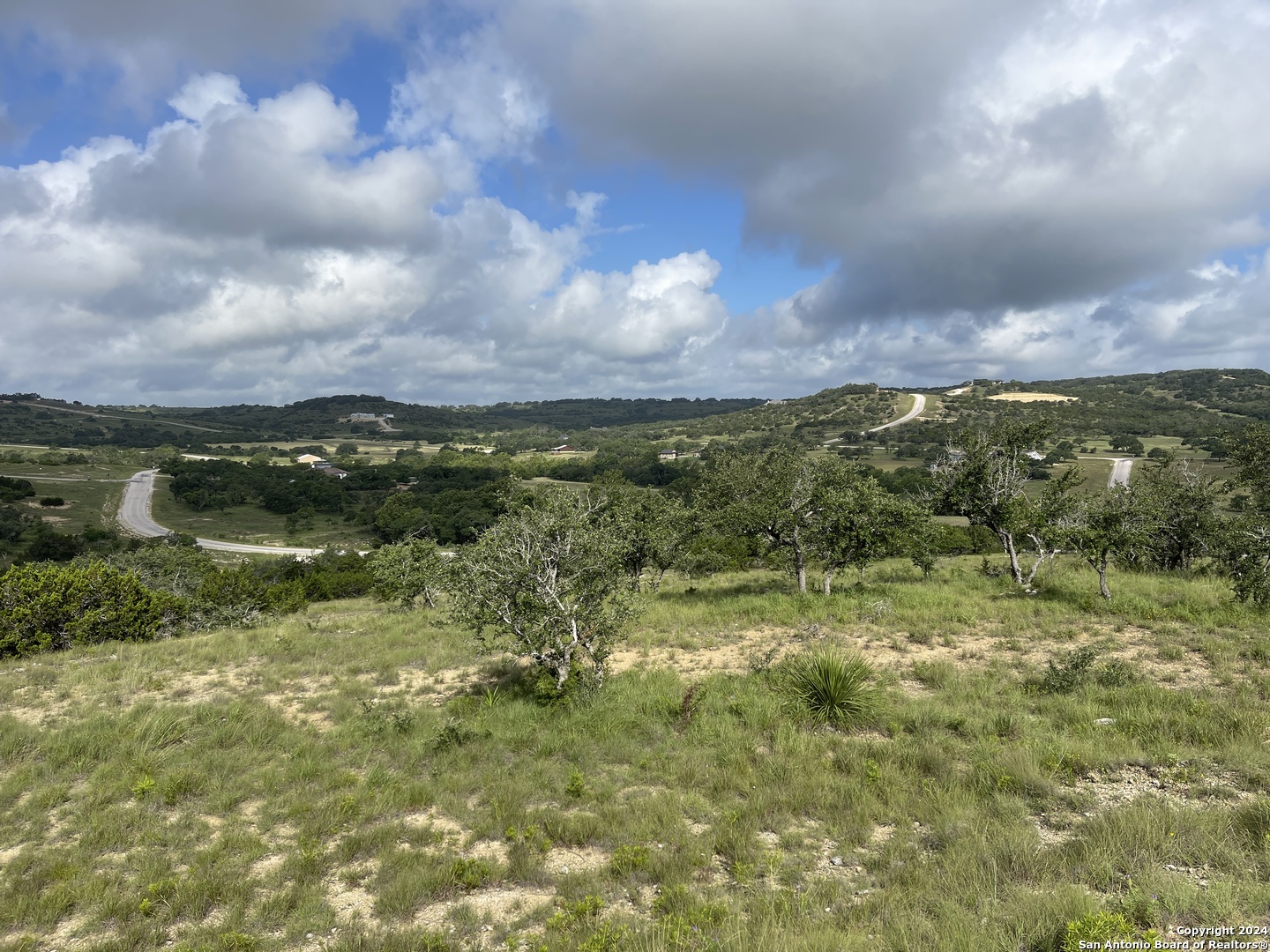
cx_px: 635
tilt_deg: -3.3
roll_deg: +1.8
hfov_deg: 69.4
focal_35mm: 25
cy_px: 476
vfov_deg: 54.9
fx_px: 917
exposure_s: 1/4717
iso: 32
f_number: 1.6
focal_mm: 5.1
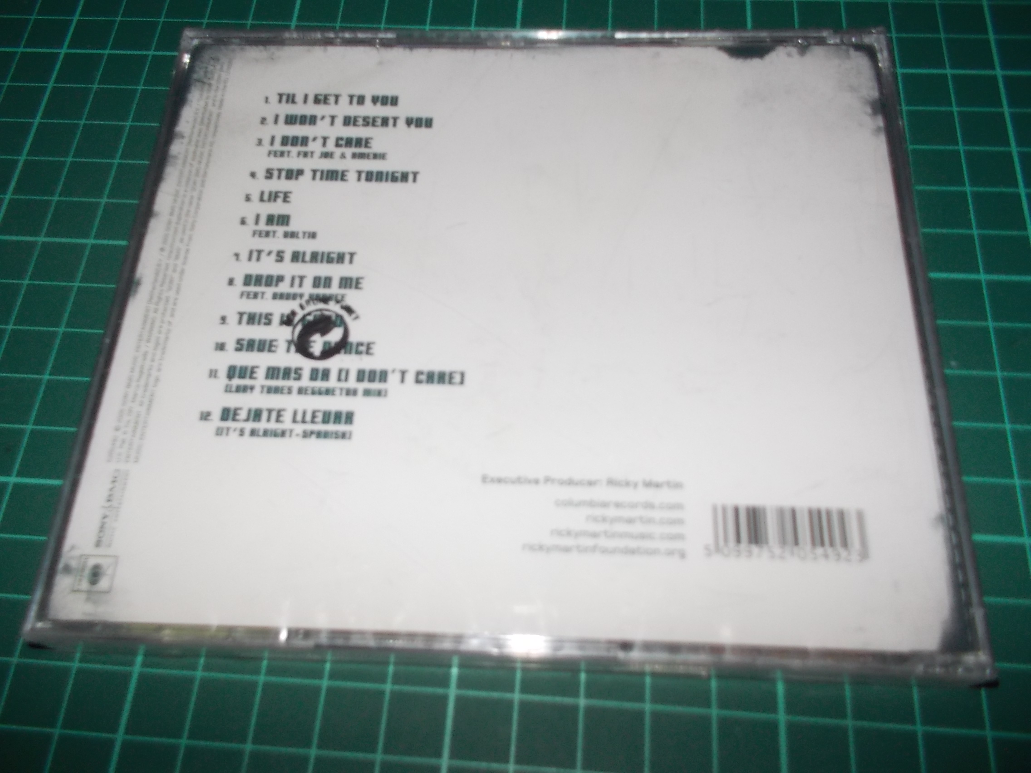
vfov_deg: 48.2
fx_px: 864
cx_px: 516
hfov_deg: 61.7
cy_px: 386
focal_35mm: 29
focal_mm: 4.1
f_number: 3.3
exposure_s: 1/30
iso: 200
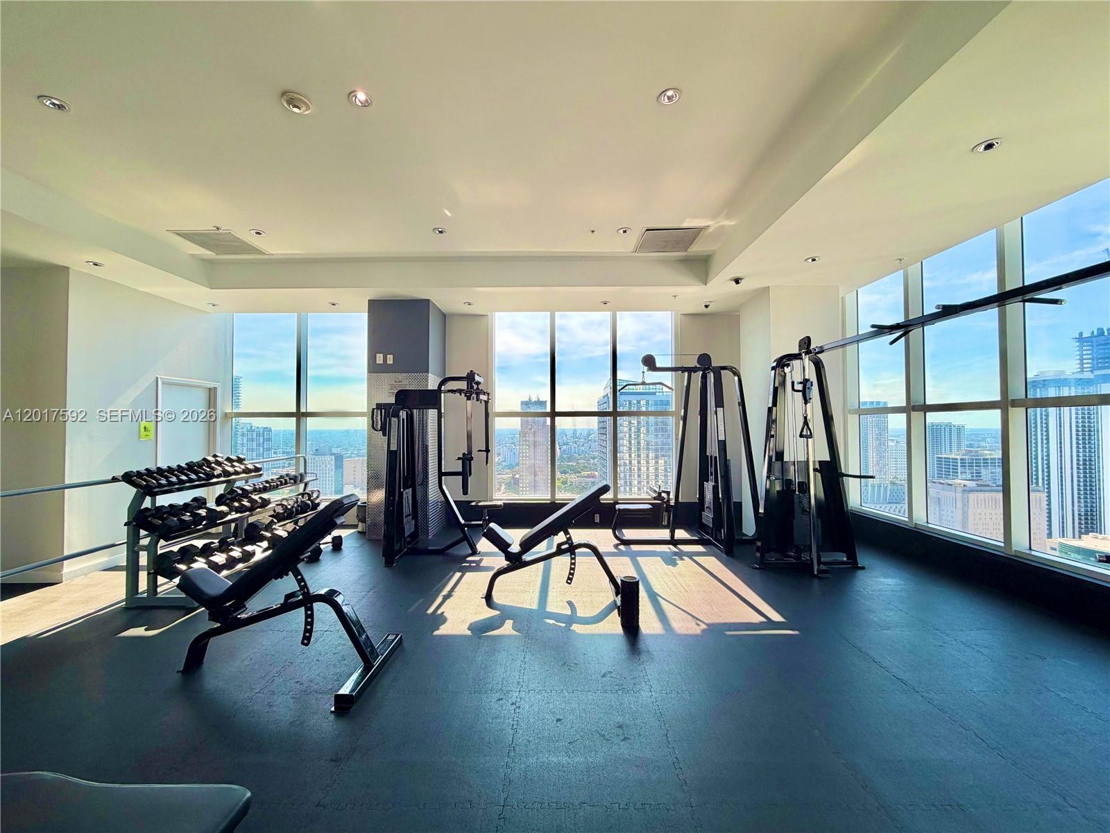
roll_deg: +1.1
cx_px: 555
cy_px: 416
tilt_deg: +2.4
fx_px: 449
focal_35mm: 14
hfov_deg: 102.1
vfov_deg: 85.7
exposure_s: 1/590
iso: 40
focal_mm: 2.22
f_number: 2.2
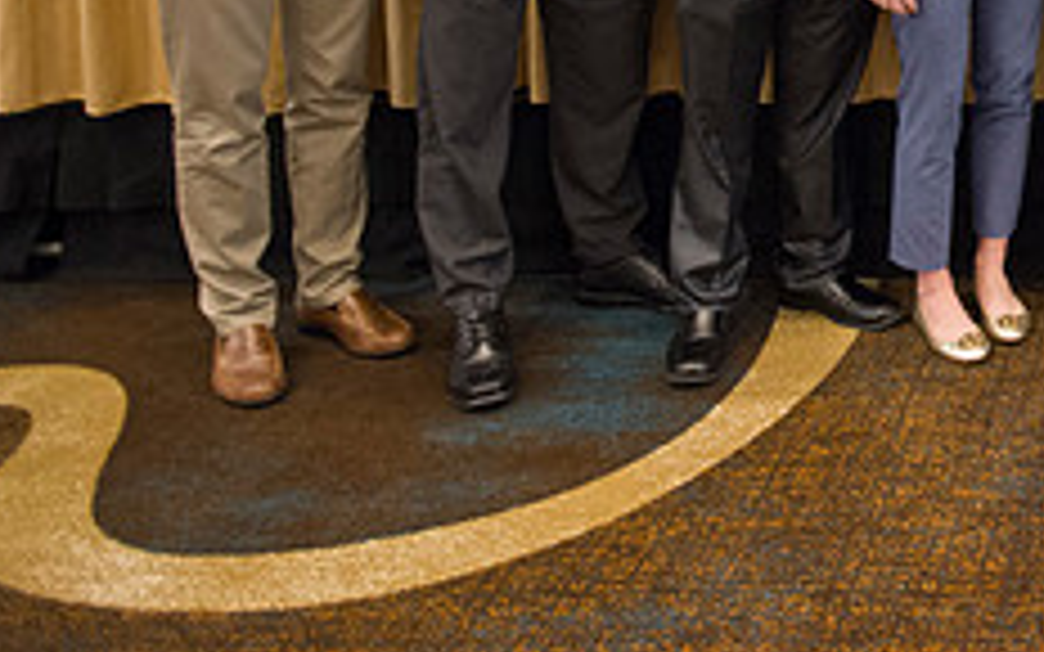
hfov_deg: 30.9
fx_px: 1593
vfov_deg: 21.0
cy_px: -198
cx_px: 1242
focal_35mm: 56
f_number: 2.8
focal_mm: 22
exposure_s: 1/80
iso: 1600
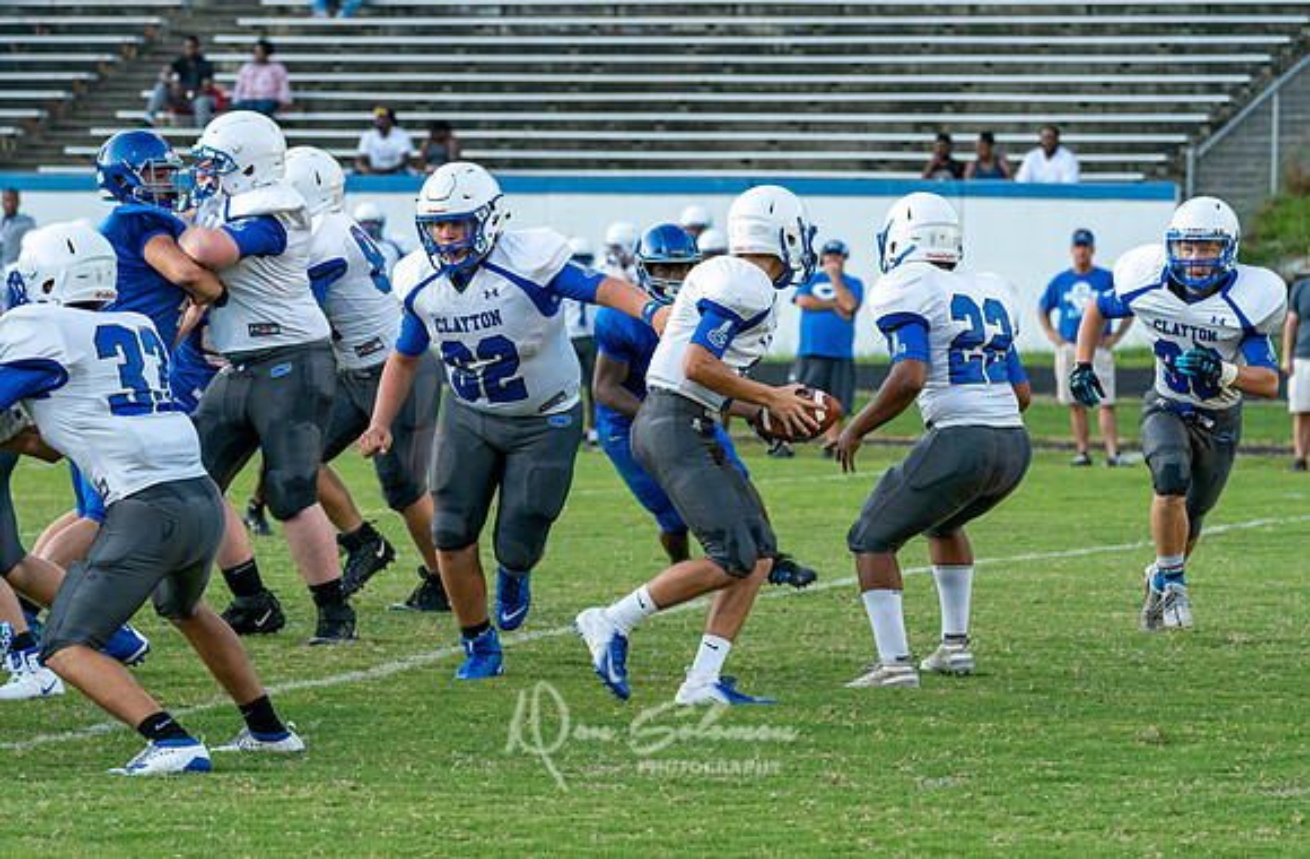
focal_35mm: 193
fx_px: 6999
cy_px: 425
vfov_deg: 7.0
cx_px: 627
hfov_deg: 10.7
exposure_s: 1/1000
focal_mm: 148
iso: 2000
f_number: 5.6
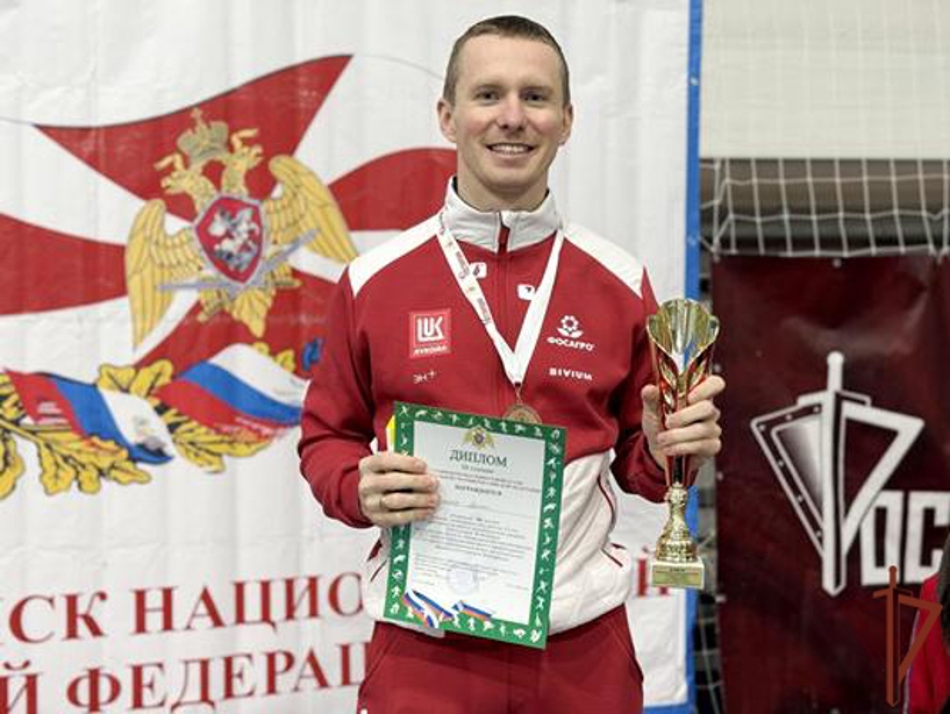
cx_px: 475
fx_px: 1318
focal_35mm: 48
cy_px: 357
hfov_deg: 39.6
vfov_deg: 30.3
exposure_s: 1/50
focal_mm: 6.76
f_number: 1.78
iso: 100
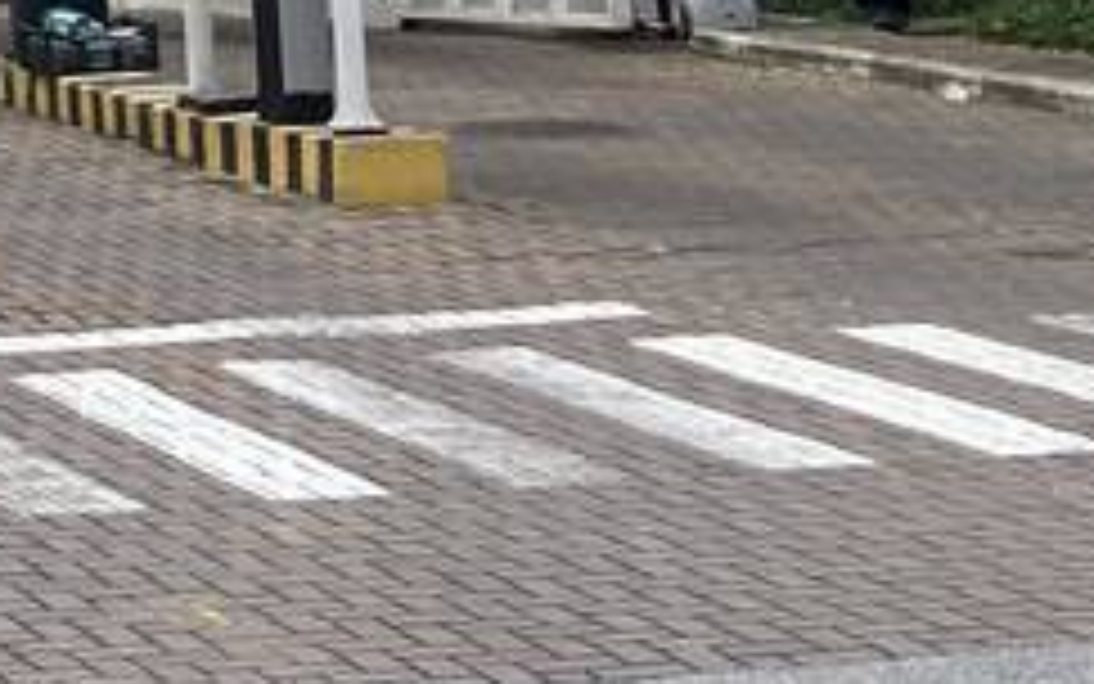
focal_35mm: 163
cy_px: -684
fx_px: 4861
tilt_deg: +7.3
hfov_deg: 12.1
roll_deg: +1.9
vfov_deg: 7.7
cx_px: -639
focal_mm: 4.25
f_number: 1.8
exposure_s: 1/613
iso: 32
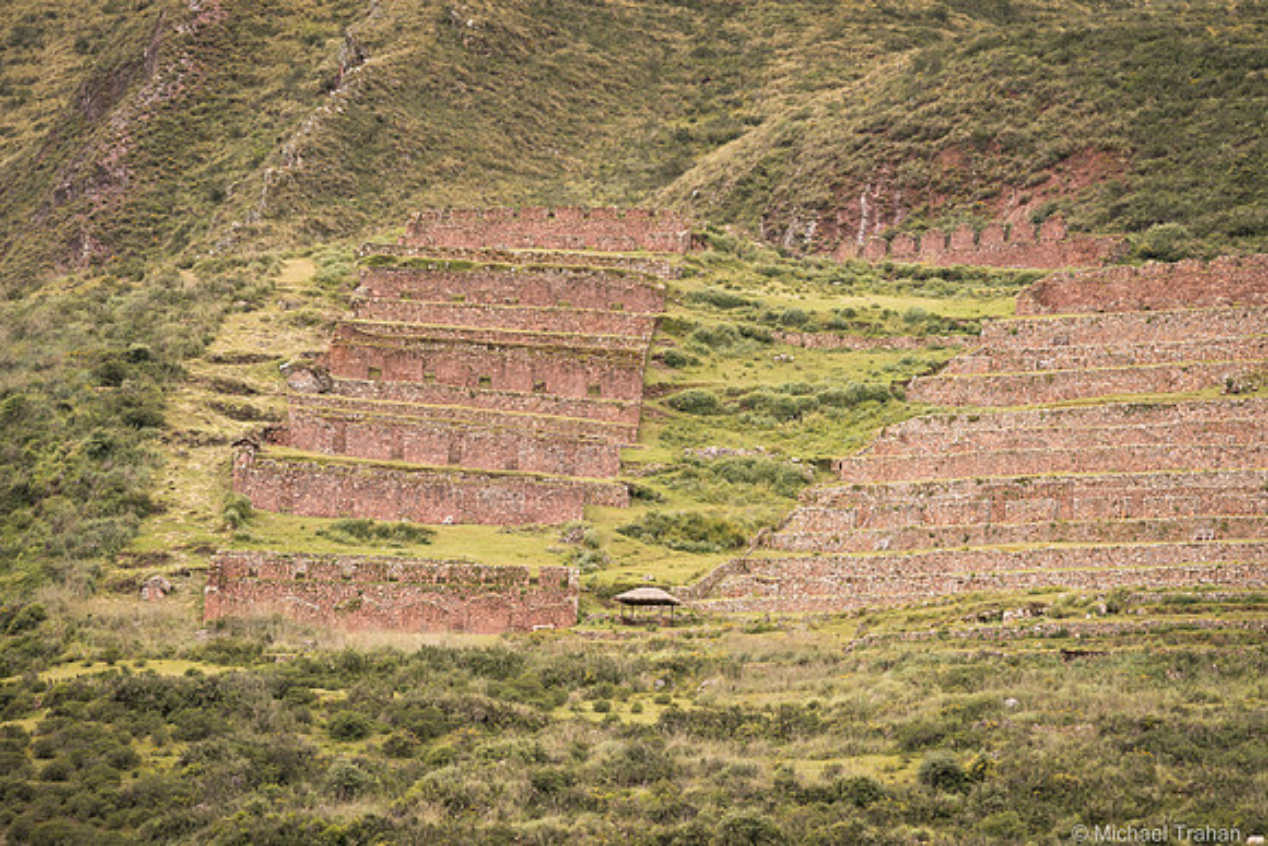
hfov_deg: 13.8
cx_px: 634
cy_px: 423
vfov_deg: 9.2
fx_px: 5249
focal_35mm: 149
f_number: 8
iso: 160
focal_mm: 149
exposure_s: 1/160
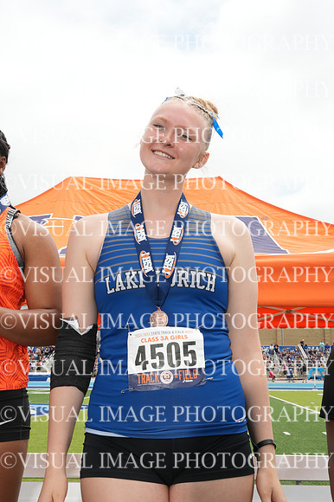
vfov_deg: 40.0
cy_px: 251
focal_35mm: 50
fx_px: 690
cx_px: 167
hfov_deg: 27.2
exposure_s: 1/160
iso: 160
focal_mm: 33
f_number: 11
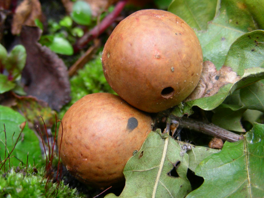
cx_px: 132
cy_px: 99
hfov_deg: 36.2
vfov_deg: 27.5
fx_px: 404
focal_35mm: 53
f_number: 3.5
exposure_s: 1/3.9
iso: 126
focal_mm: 8.8
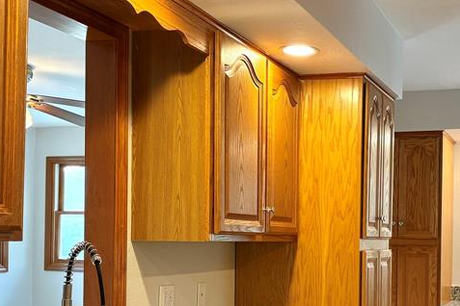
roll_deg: -0.7
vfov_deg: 23.1
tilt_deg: +0.8
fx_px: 741
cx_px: 314
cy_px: 232
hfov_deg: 34.1
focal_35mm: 58
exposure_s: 1/120
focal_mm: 5.96
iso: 200
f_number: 1.6
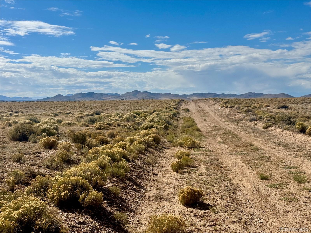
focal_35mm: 48
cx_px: 156
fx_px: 431
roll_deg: +0.2
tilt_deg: -2.7
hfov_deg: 39.7
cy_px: 116
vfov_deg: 30.3
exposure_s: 1/10526
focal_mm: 6.76
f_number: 1.78
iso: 64
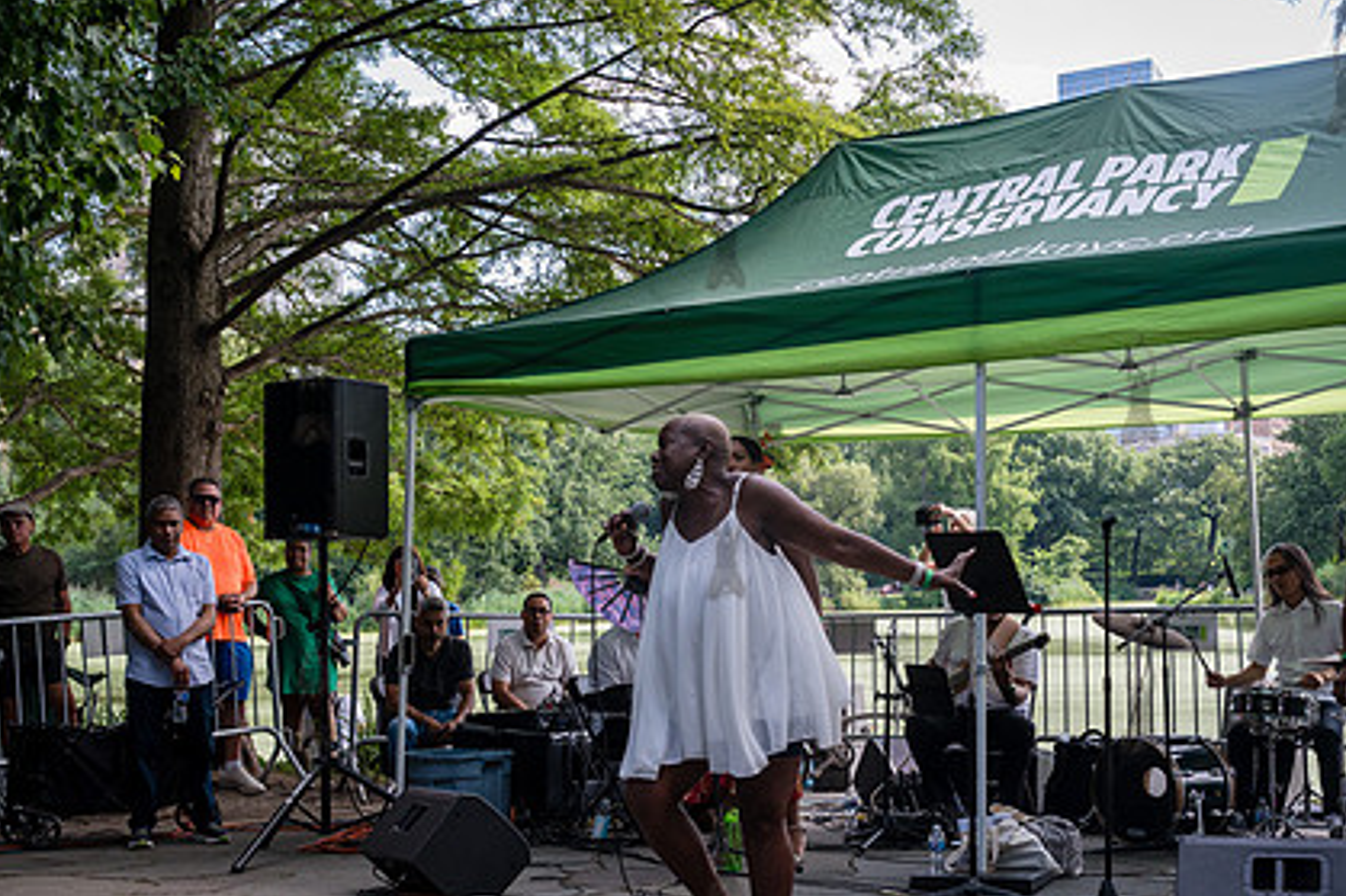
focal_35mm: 54
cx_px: 723
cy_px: 543
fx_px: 2018
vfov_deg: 25.0
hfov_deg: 36.9
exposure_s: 1/1250
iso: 640
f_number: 4
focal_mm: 39
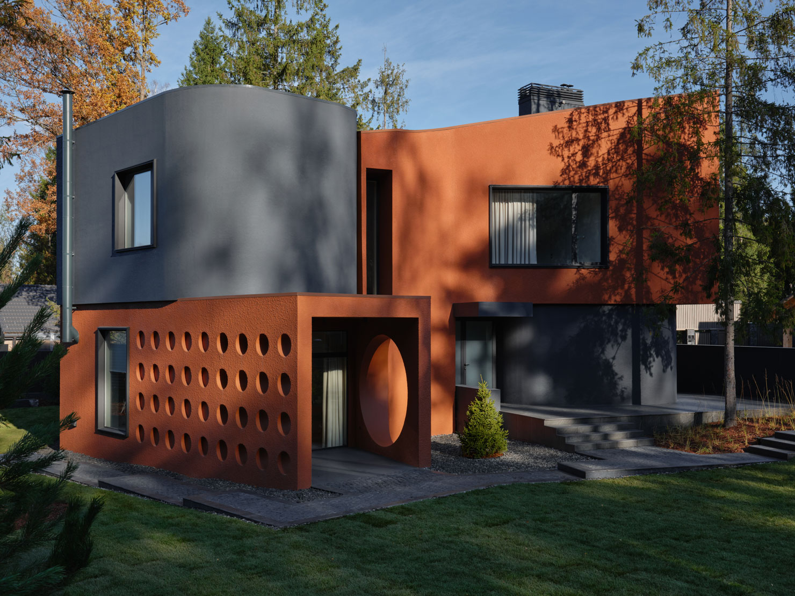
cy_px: 298
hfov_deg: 51.4
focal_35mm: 36
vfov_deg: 39.7
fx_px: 827
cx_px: 398
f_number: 13
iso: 200
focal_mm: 44.9
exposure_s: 1/80
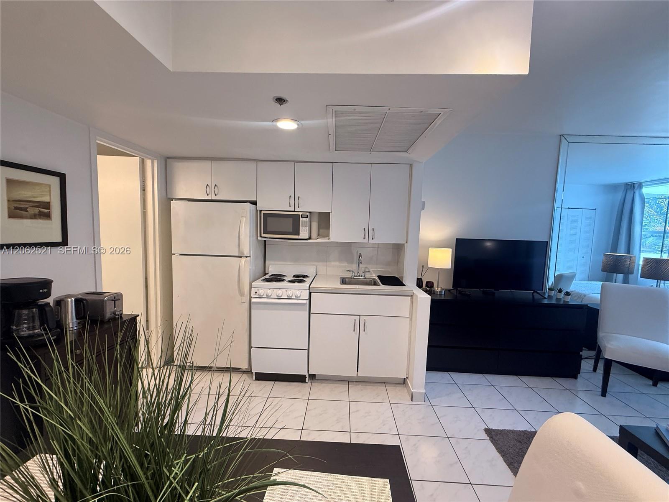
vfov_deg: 85.7
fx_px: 271
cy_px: 251
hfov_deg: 102.1
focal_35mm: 14
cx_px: 334
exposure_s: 1/120
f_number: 2.2
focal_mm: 2.22
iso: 160
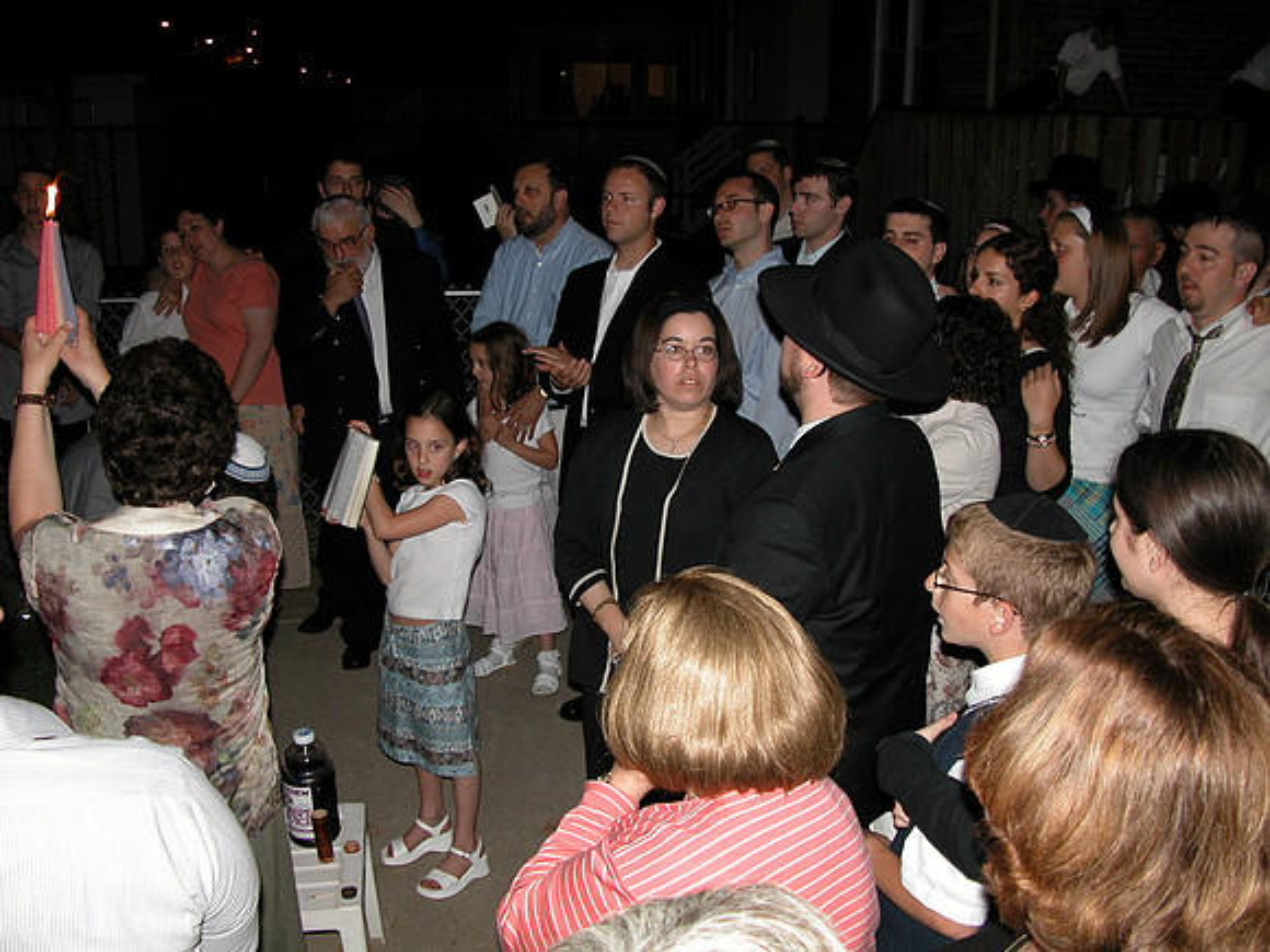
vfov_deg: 41.8
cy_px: 476
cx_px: 635
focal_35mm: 34
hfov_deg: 54.0
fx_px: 1247
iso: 100
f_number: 2.8
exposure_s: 1/60
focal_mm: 8.9
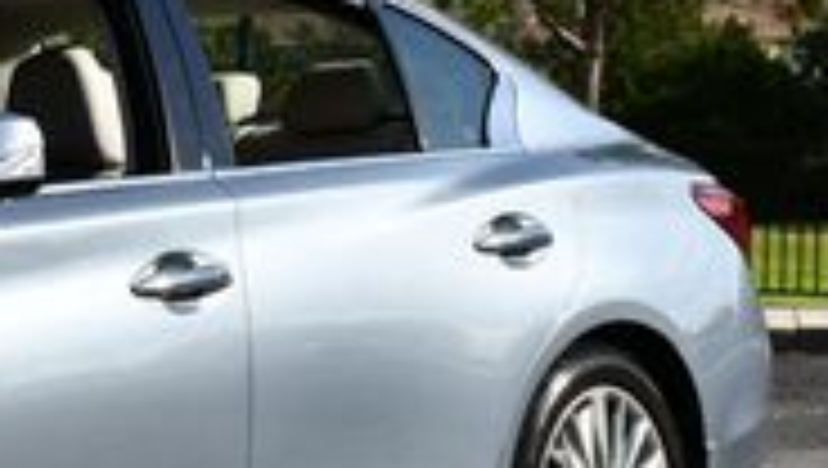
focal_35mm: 131
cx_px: -414
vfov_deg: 9.3
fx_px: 2879
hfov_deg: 15.2
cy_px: 225
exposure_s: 1/250
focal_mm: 18
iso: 100
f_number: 8
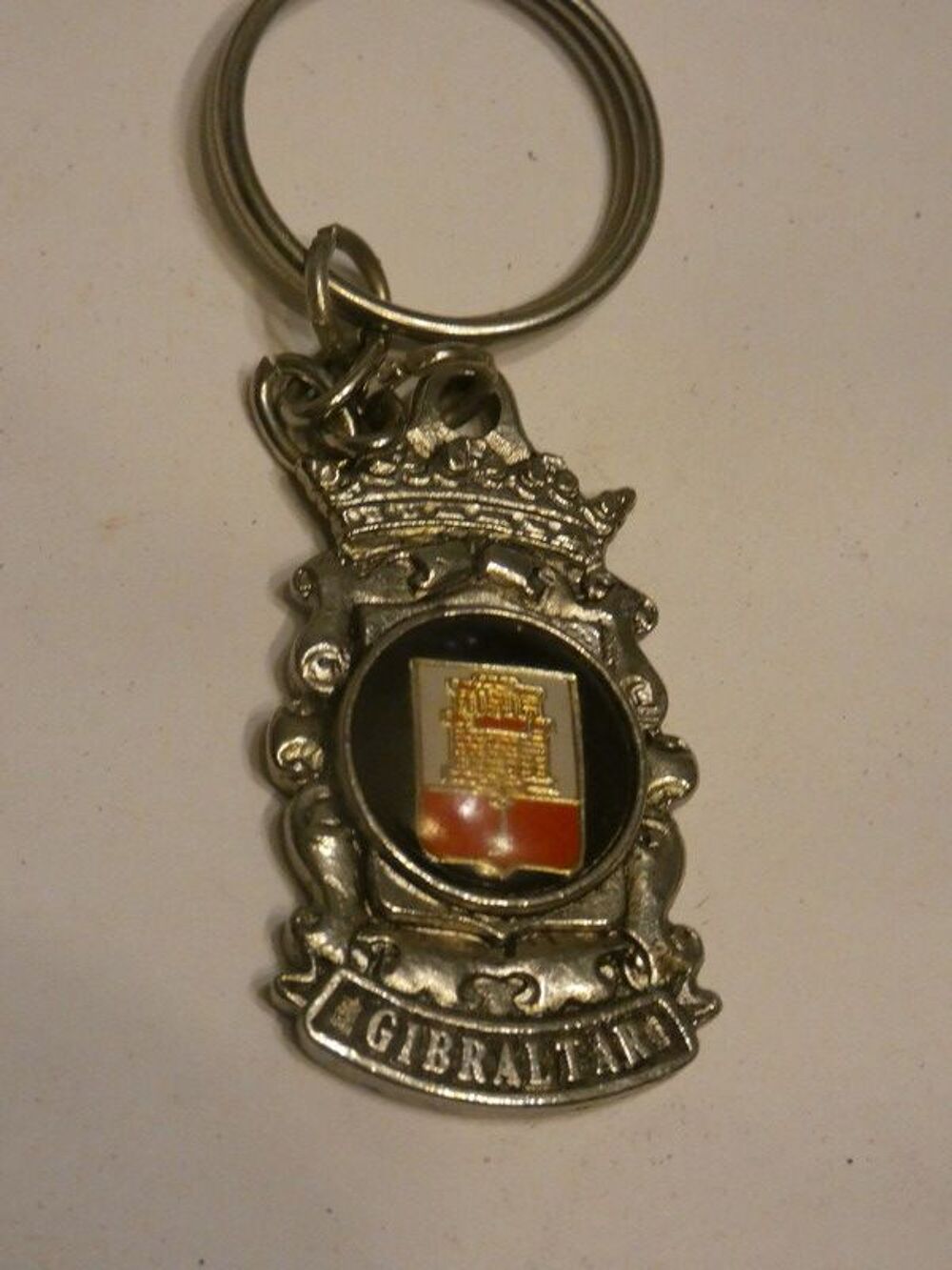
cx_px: 476
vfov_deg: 23.6
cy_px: 635
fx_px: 3043
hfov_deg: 17.8
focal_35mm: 83
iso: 1000
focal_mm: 14.8
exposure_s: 1/80
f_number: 4.5
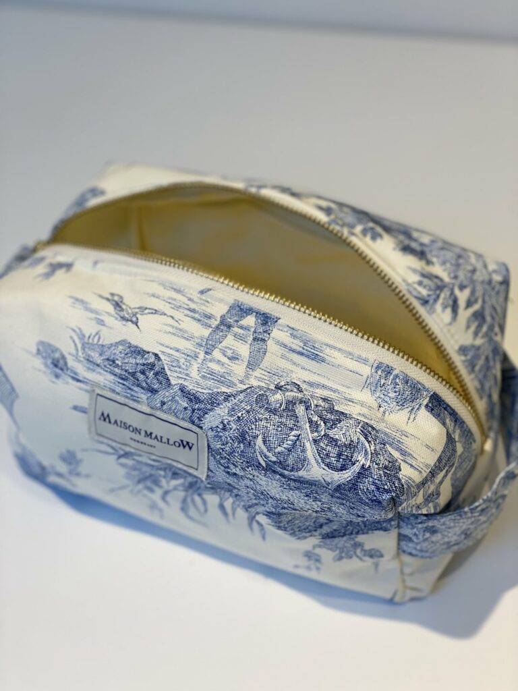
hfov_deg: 28.0
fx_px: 1038
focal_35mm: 52
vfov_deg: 36.8
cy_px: 346
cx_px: 259
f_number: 2
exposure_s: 1/100
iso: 64
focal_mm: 6
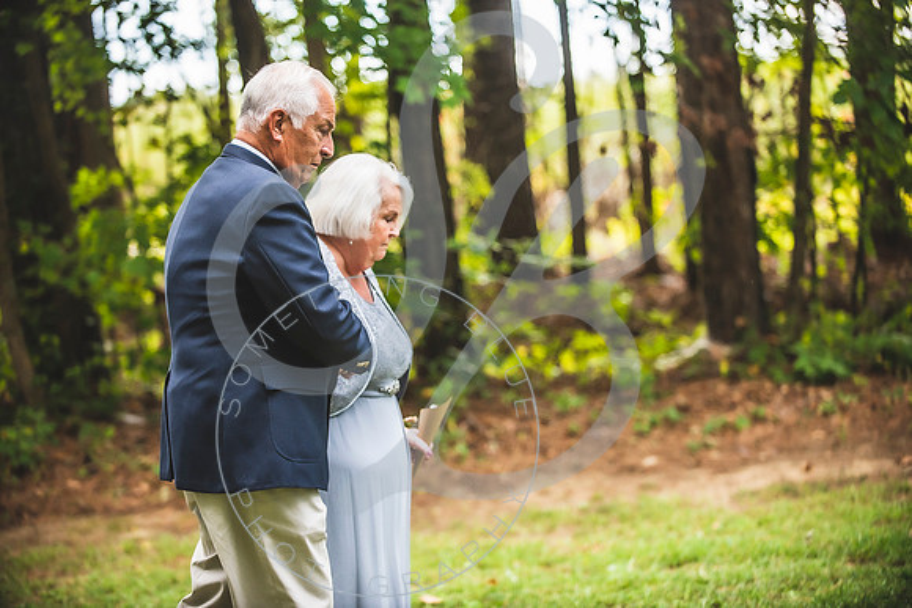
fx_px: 2660
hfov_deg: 19.5
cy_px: 304
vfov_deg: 13.0
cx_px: 456
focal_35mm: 105
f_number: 2.8
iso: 500
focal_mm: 105
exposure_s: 1/500
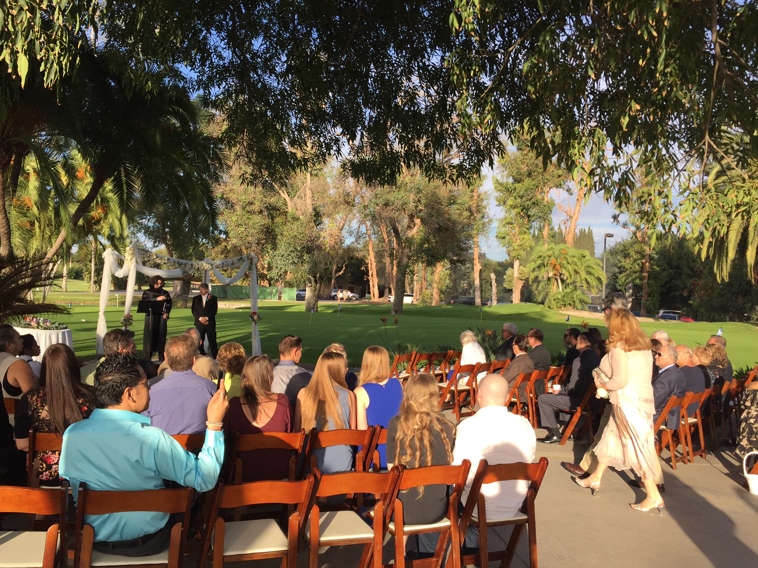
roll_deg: -2.6
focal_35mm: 29
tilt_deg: +0.8
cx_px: 379
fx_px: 635
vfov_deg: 48.2
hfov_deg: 61.7
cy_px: 284
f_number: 2.2
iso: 32
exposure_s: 1/879
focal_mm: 4.15
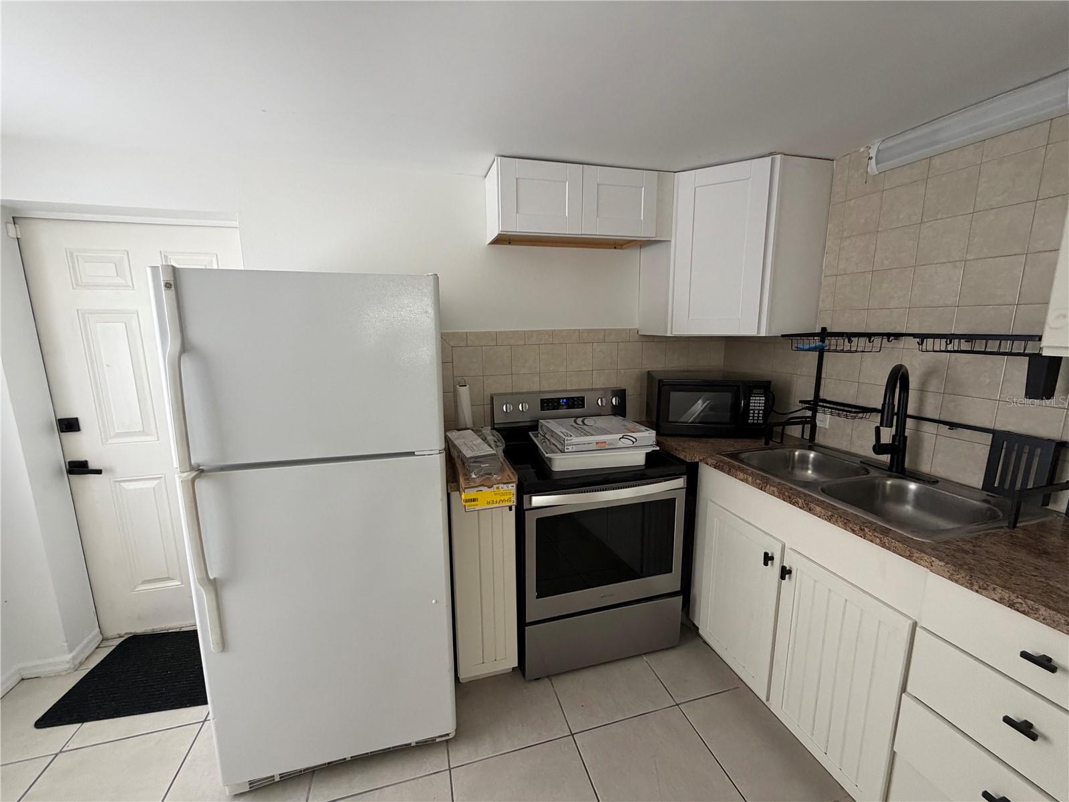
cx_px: 534
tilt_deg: -9.6
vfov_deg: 85.7
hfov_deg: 102.1
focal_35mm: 14
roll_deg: +0.7
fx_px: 432
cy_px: 401
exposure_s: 1/103
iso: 320
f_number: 2.2
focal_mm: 2.22
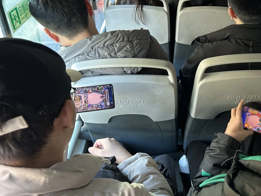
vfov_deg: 38.7
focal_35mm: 37
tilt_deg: -38.8
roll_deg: +0.1
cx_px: 180
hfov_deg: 49.0
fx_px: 279
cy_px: 93
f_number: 1.5
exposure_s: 1/60
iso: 200
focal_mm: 5.7
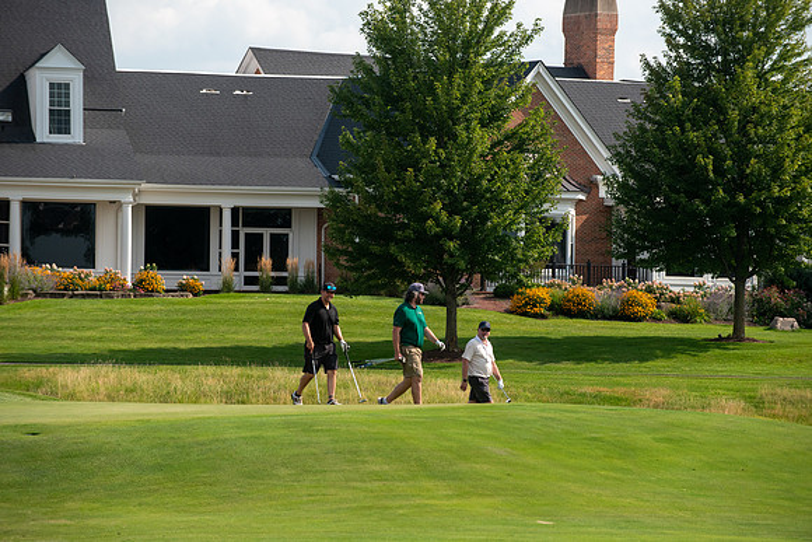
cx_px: 406
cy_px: 271
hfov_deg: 10.3
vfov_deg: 6.9
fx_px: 4522
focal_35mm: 200
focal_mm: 200
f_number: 5
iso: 250
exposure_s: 1/2000
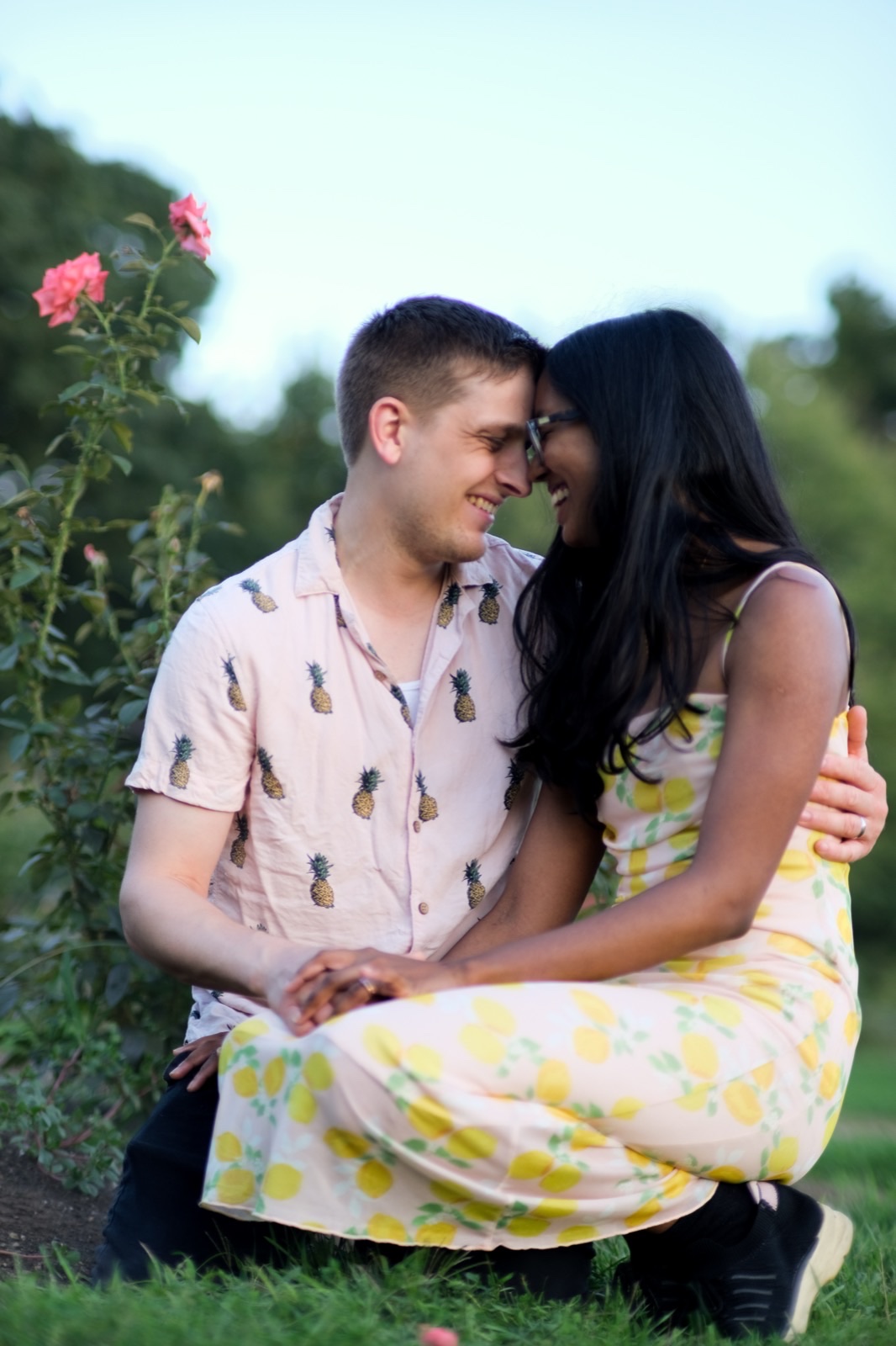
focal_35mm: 53
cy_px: 673
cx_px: 448
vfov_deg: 37.5
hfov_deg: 25.5
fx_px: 1979
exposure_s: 1/1000
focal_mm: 35
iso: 320
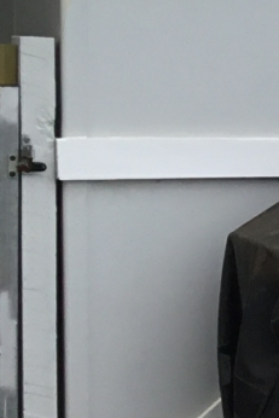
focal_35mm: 179
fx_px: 2079
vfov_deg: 11.5
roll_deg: -1.4
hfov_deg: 6.7
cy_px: 243
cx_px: 918
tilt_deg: -4.6
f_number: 2.4
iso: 25
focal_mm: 3.3
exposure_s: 1/281
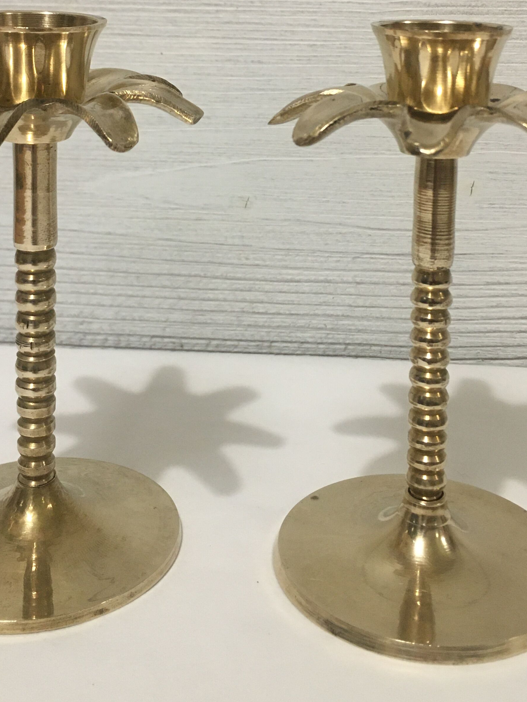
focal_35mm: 49
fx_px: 994
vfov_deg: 38.0
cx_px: 245
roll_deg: -1.9
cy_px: 181
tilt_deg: -13.3
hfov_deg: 29.7
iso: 160
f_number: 2.2
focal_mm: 4.15
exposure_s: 1/33
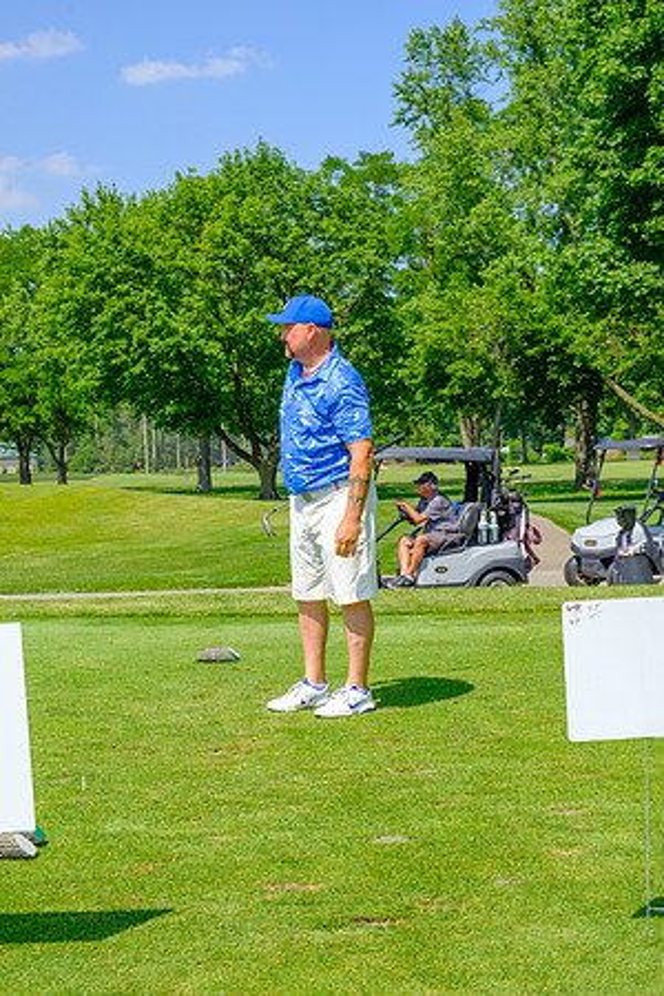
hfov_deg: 25.1
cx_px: 332
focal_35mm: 54
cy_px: 498
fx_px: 1494
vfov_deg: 36.9
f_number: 9
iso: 200
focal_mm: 35.8
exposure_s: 1/320
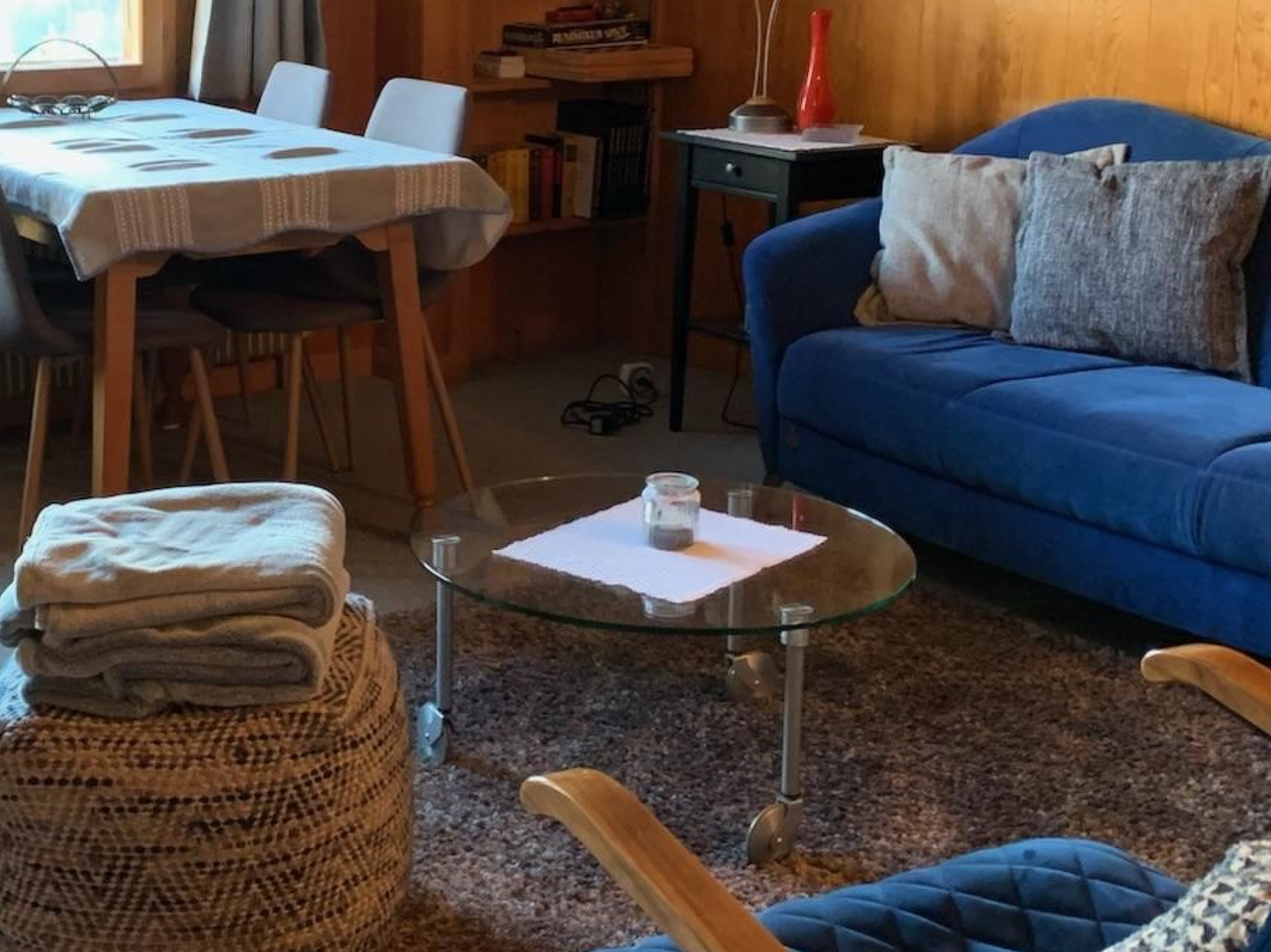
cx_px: 367
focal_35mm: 59
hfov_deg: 32.3
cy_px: 285
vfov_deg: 24.6
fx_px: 2166
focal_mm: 4.25
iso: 250
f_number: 1.8
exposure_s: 1/33
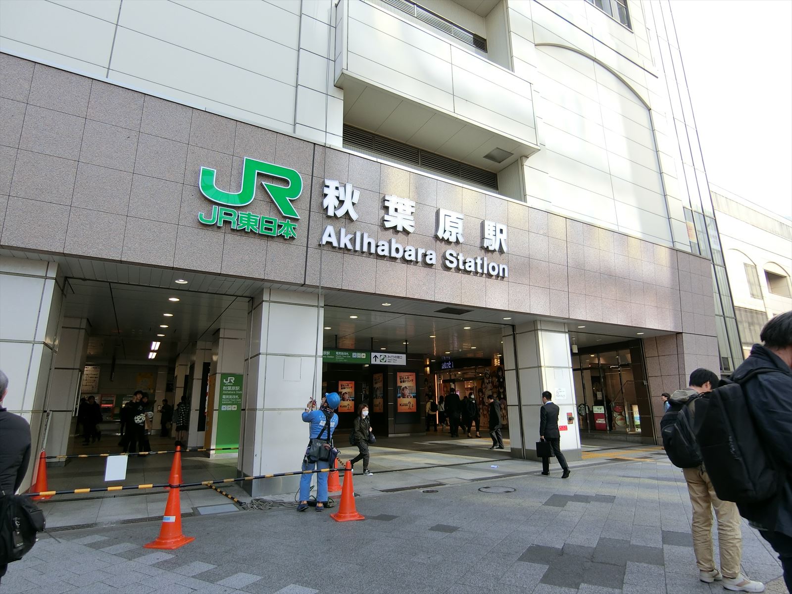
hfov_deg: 84.7
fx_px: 435
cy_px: 297
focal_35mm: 19
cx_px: 396
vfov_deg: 68.7
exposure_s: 1/250
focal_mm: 4.06
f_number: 2.7
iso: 80
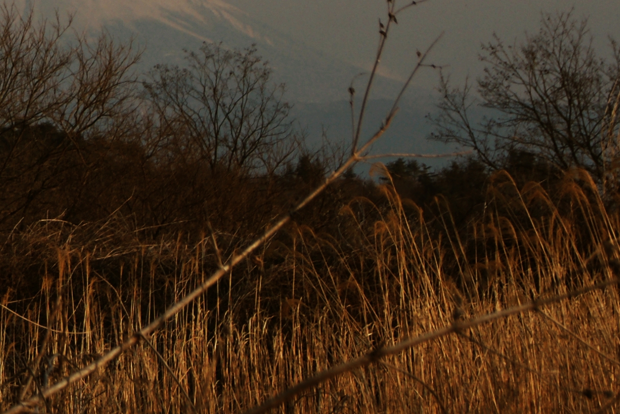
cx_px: -407
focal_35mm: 291
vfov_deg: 4.7
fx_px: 5007
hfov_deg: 6.9
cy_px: 45
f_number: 8
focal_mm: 55
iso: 100
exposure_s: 1/125
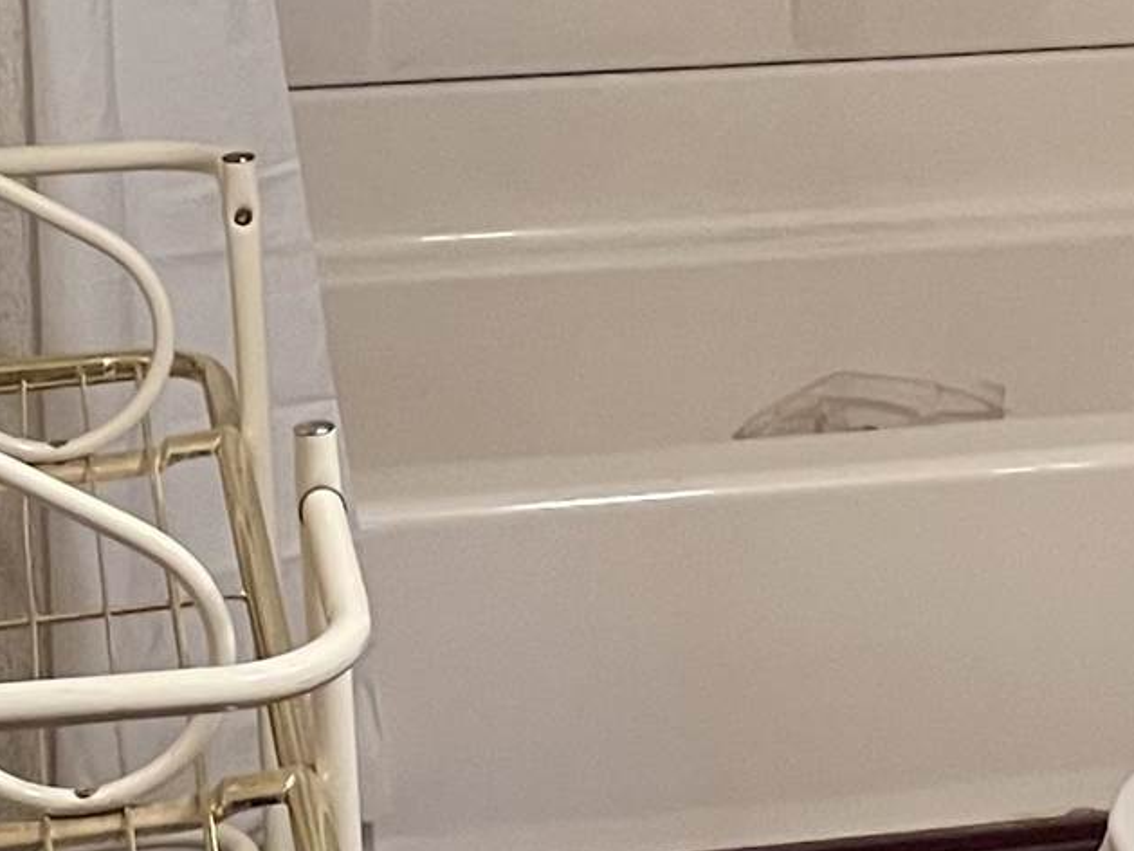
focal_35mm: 127
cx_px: 974
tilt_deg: -15.6
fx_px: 4161
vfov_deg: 11.6
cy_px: 106
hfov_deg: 15.4
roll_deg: -0.1
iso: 400
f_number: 1.6
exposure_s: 1/60
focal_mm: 4.2
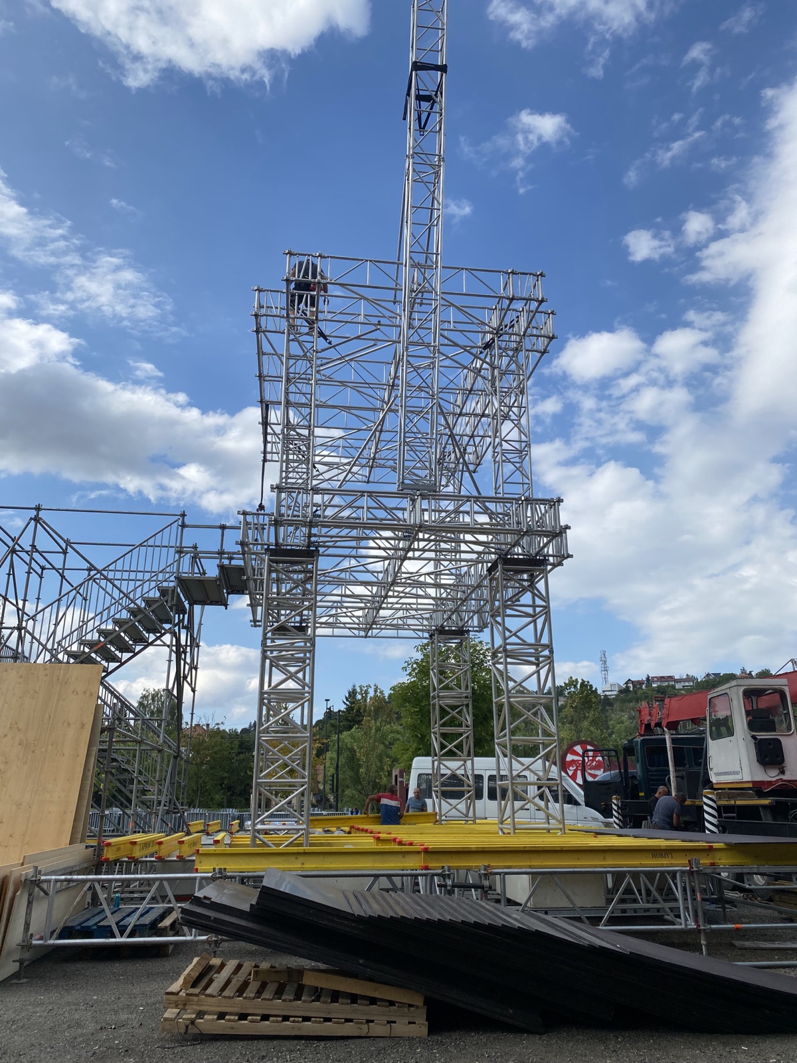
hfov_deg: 53.1
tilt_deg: +20.2
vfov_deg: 67.3
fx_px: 798
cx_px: 398
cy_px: 532
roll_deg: -0.2
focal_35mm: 26
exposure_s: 1/3125
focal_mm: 4.25
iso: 32
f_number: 1.8
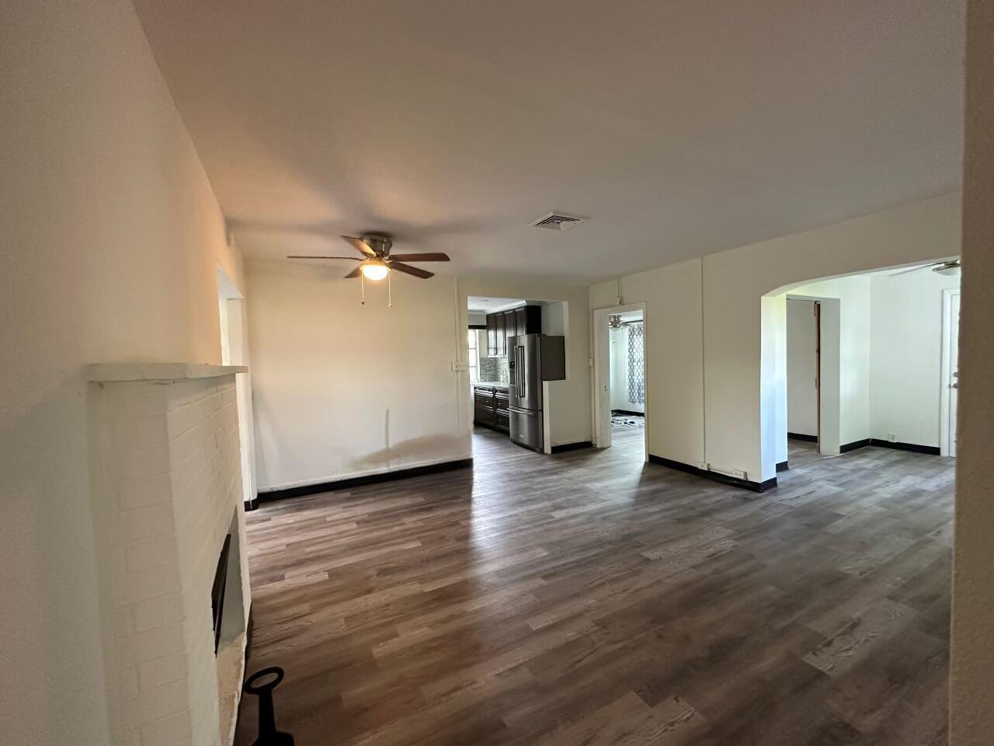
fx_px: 402
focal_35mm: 14
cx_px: 497
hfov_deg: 102.1
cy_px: 373
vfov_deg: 85.7
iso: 320
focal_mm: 2.22
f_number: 2.2
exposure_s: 1/60
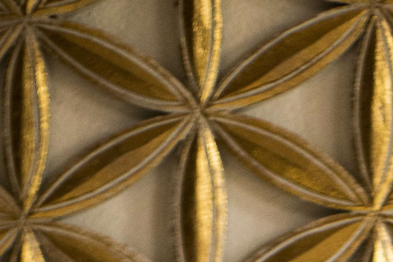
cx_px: 657
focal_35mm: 268
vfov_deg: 4.8
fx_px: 2925
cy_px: 950
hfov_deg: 7.5
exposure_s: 1/125
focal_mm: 50
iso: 1000
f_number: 2.2
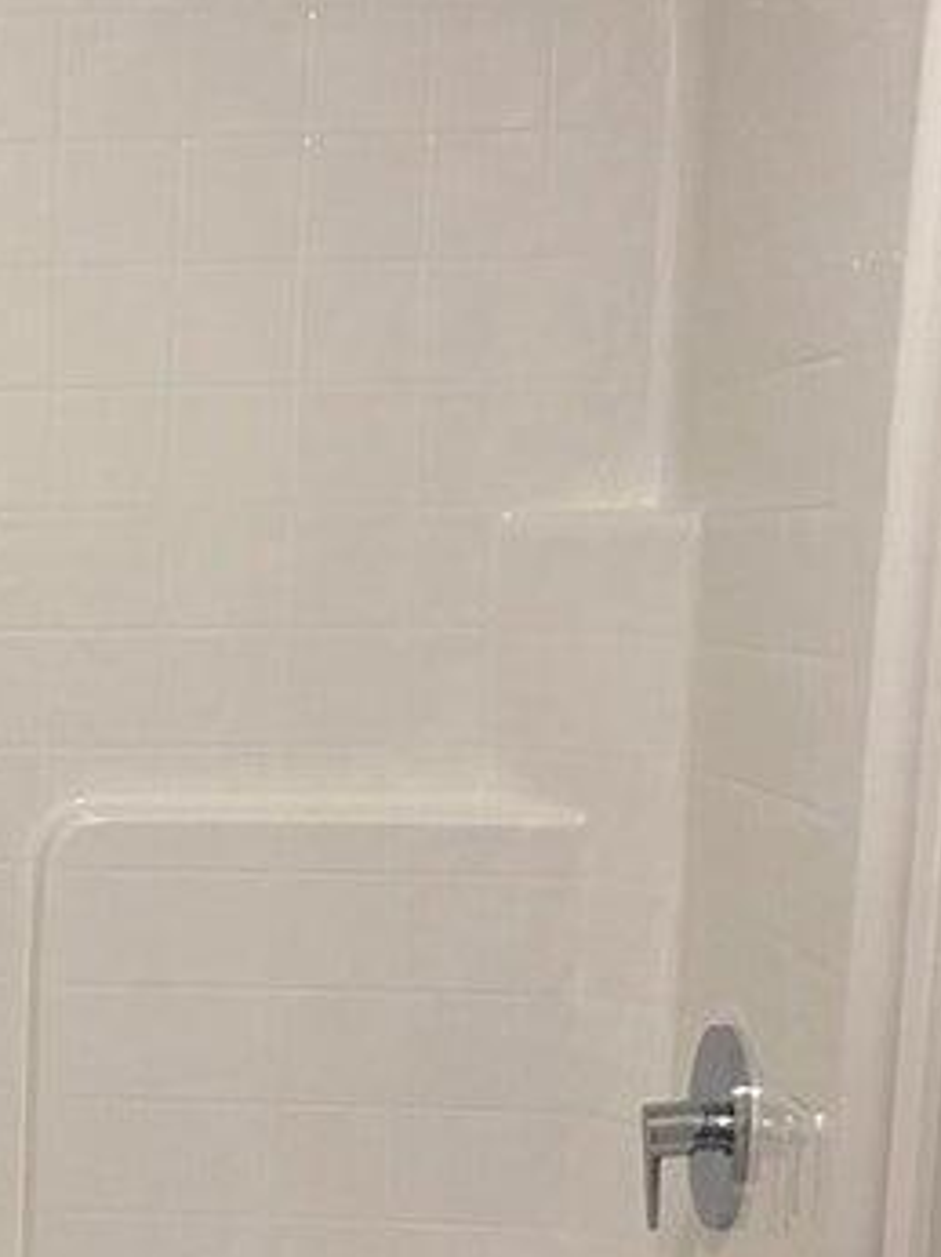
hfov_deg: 17.6
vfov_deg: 24.7
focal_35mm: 77
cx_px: -371
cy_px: 1094
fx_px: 2794
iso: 100
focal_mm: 4.25
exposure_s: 1/60
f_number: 1.8
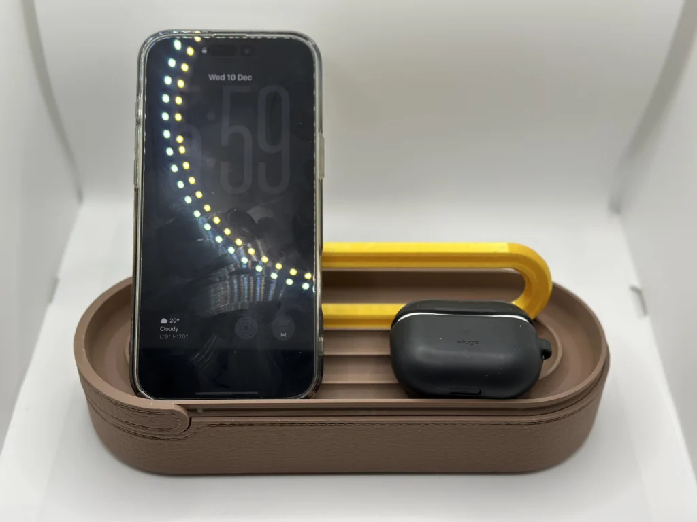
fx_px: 966
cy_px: 261
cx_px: 348
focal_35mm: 48
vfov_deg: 30.3
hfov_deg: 39.7
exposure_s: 1/694
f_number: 1.78
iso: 80
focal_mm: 6.86
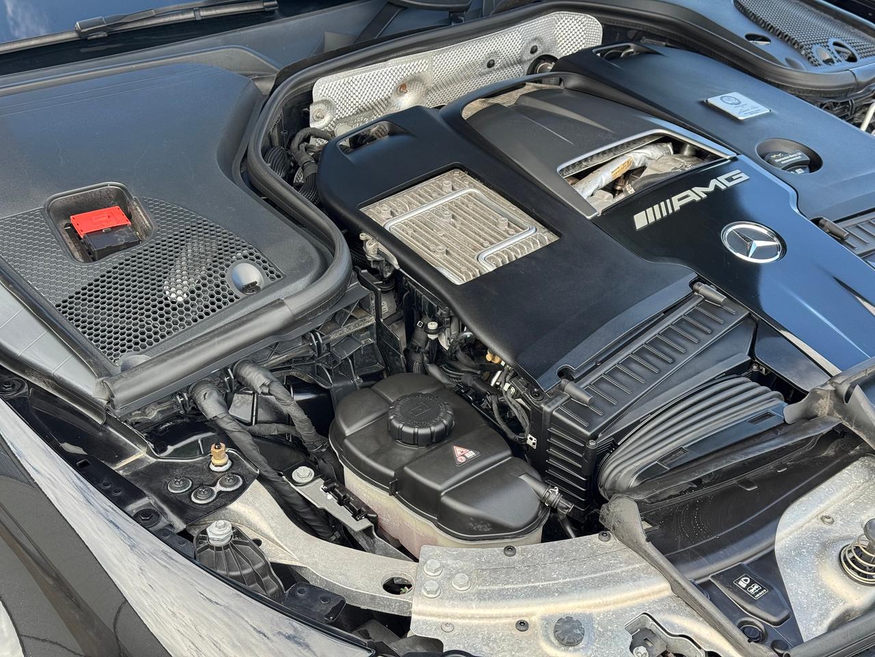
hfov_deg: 39.7
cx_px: 438
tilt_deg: -31.1
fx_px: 1213
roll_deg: -1.1
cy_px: 328
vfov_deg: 30.3
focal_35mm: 48
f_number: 1.78
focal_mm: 6.76
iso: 64
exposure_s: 1/345
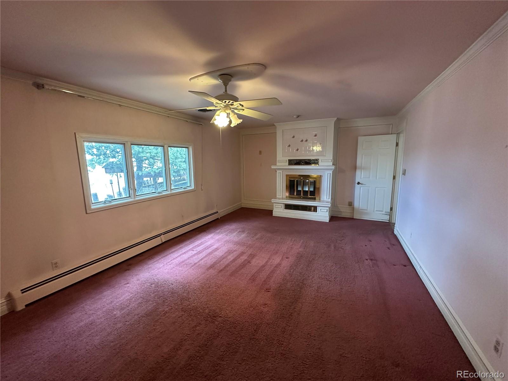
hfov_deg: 102.1
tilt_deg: -8.3
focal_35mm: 14
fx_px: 205
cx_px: 254
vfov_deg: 85.7
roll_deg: -0.2
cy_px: 190
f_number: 2.2
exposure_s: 1/60
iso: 400
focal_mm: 2.22
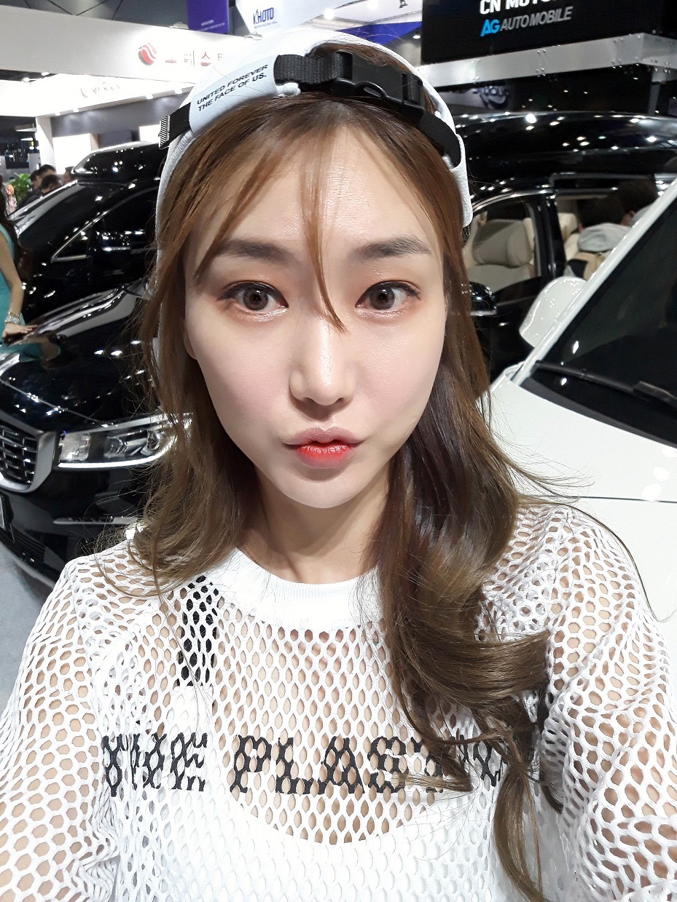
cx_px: 338
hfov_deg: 49.7
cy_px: 451
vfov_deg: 63.4
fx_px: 730
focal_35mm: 28
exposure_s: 1/30
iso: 125
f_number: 1.9
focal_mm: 3.34
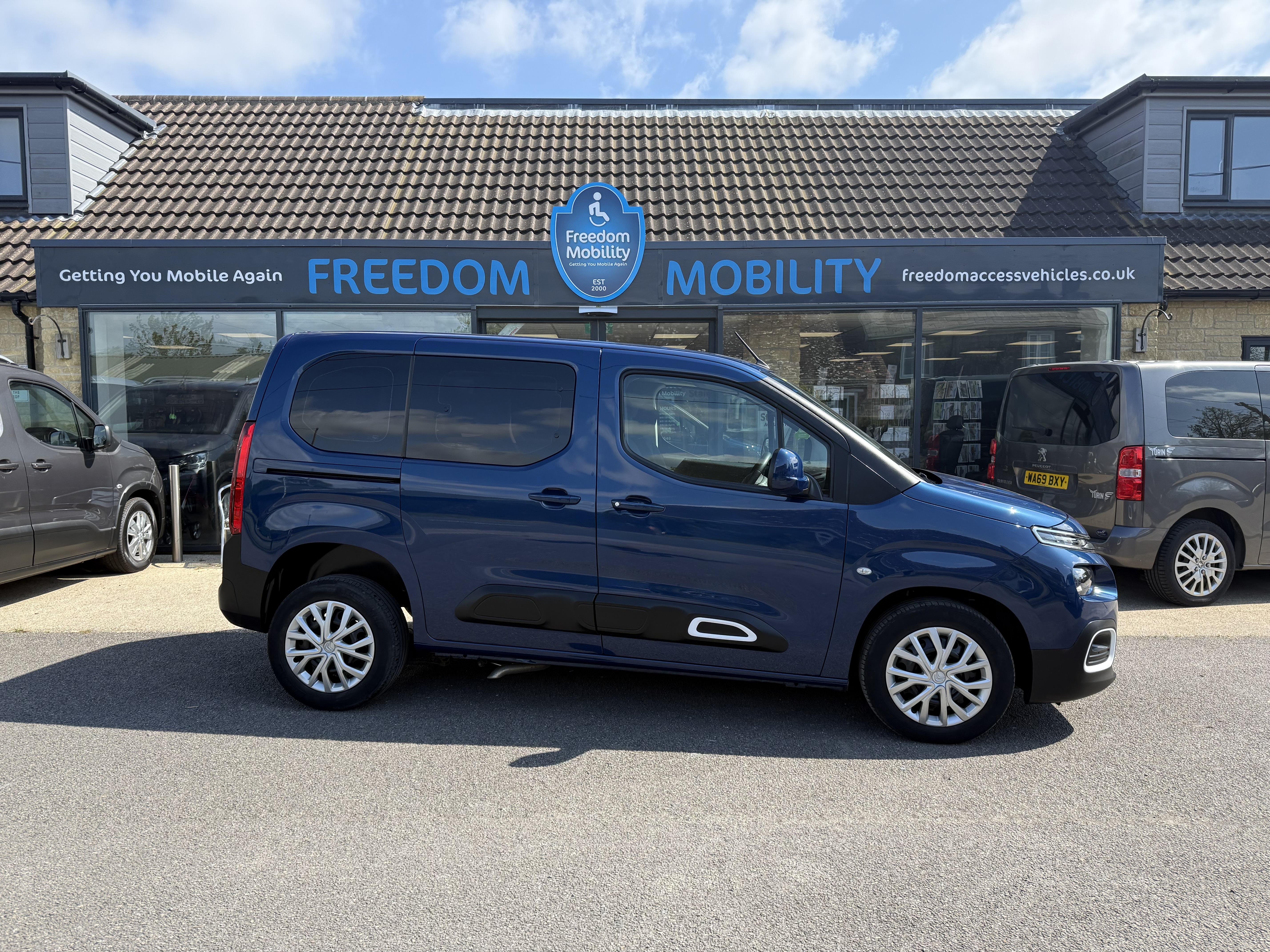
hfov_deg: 71.6
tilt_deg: -2.3
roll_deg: +0.0
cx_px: 635
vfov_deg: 56.8
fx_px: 881
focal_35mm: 24
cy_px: 476
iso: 100
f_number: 1.78
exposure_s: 1/2053
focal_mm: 6.76
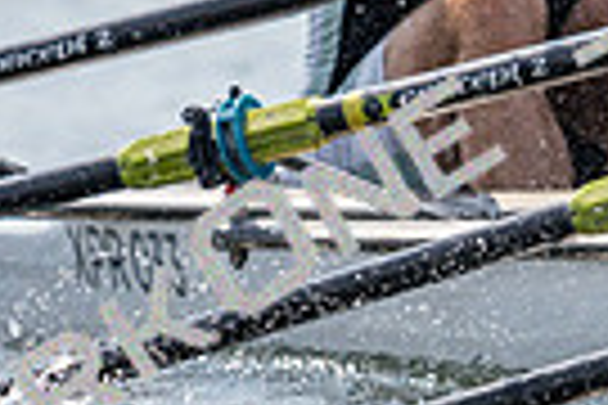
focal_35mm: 1448
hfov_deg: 1.4
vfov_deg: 0.9
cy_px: 25
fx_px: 24453
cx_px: 1257
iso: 200
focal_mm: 338
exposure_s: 1/1600
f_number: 6.3
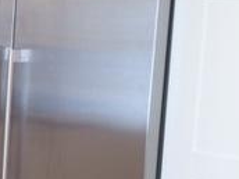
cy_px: 96
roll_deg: +0.4
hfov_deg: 15.7
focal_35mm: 108
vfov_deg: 13.7
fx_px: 746
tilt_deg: -8.0
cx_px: -188
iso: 80
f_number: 2.2
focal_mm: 4.15
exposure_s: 1/30
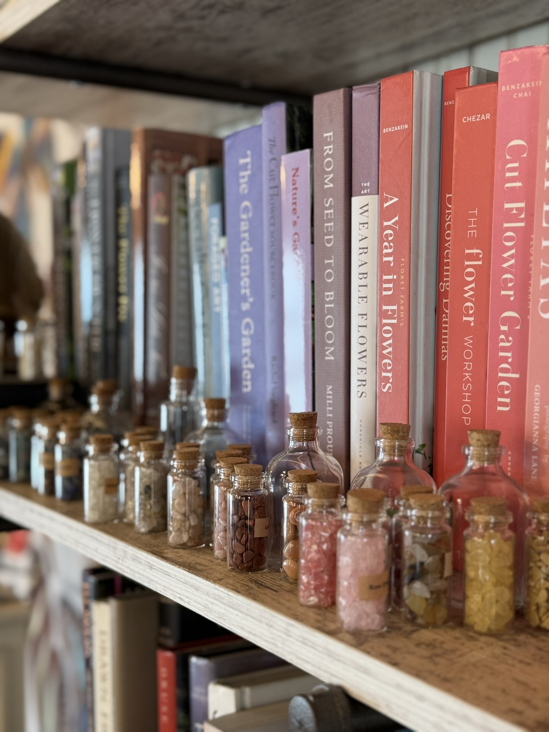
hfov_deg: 30.3
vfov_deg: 39.7
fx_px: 1015
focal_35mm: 48
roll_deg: -1.2
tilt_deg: -1.2
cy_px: 366
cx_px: 274
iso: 100
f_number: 1.78
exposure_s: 1/60
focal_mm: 6.76
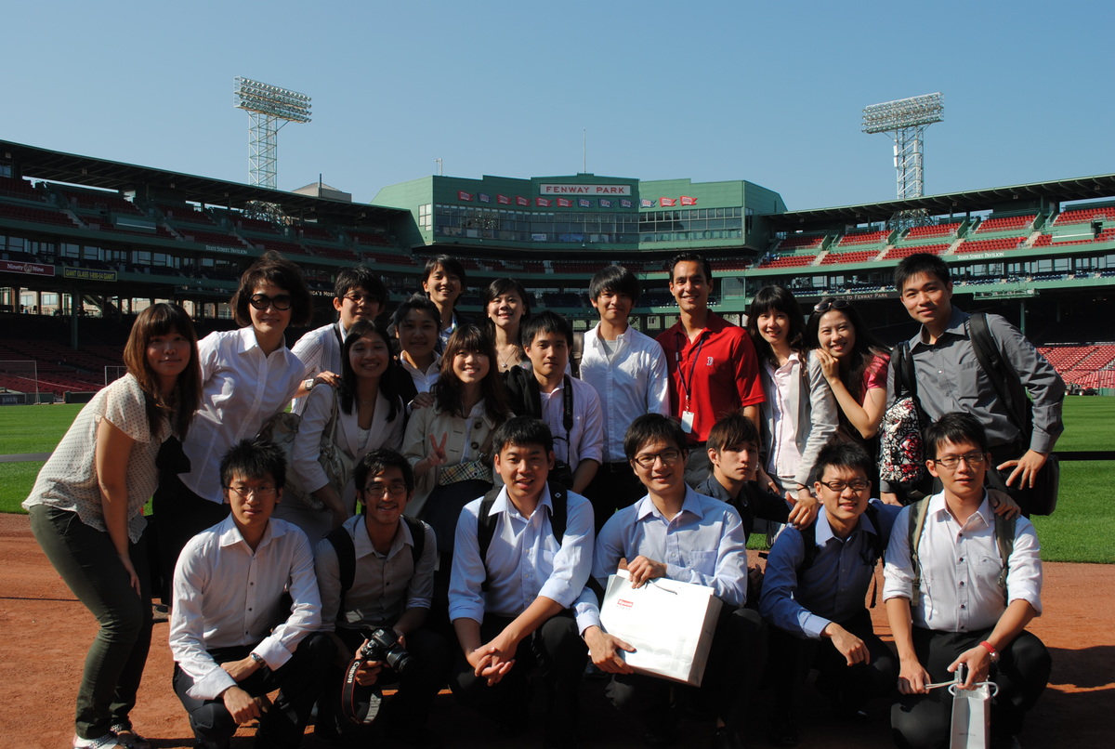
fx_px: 1024
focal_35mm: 33
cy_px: 374
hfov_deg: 57.1
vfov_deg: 40.2
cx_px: 558
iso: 100
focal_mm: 22
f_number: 8
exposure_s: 1/250
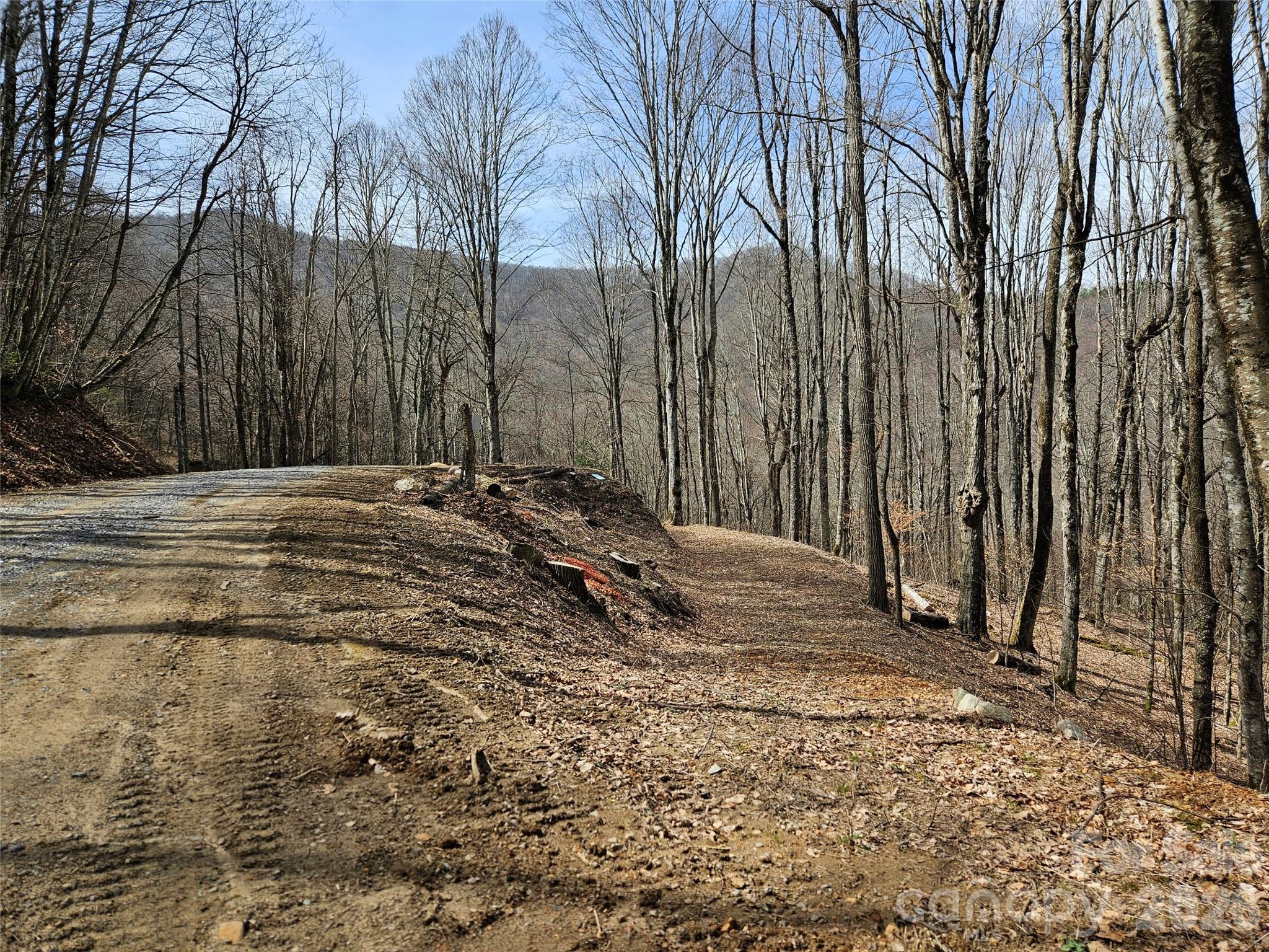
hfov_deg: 73.9
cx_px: 634
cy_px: 476
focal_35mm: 23
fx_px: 843
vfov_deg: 58.9
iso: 25
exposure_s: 1/1111
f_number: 1.8
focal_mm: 5.4
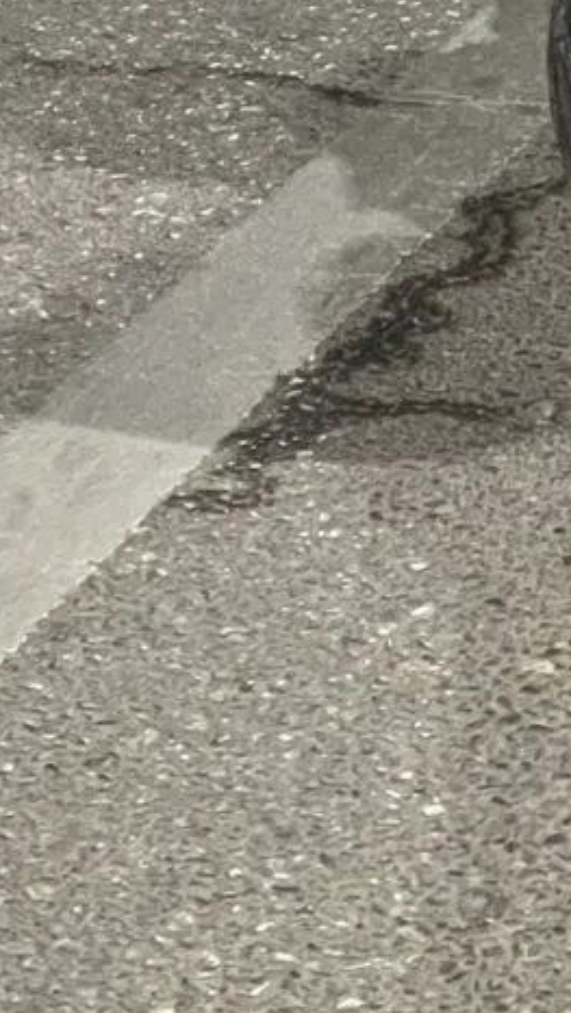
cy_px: -218
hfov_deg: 4.9
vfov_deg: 8.7
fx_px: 6589
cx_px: 675
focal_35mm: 245
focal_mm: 9
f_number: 2.8
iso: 800
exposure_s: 1/60
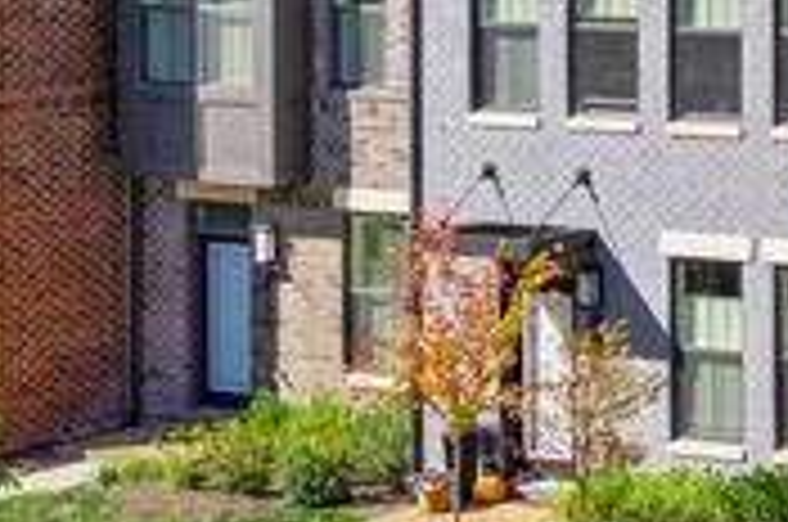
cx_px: 1783
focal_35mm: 129
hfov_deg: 12.9
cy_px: -166
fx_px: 2818
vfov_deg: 10.4
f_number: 2.8
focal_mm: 8.38
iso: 100
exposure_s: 1/800
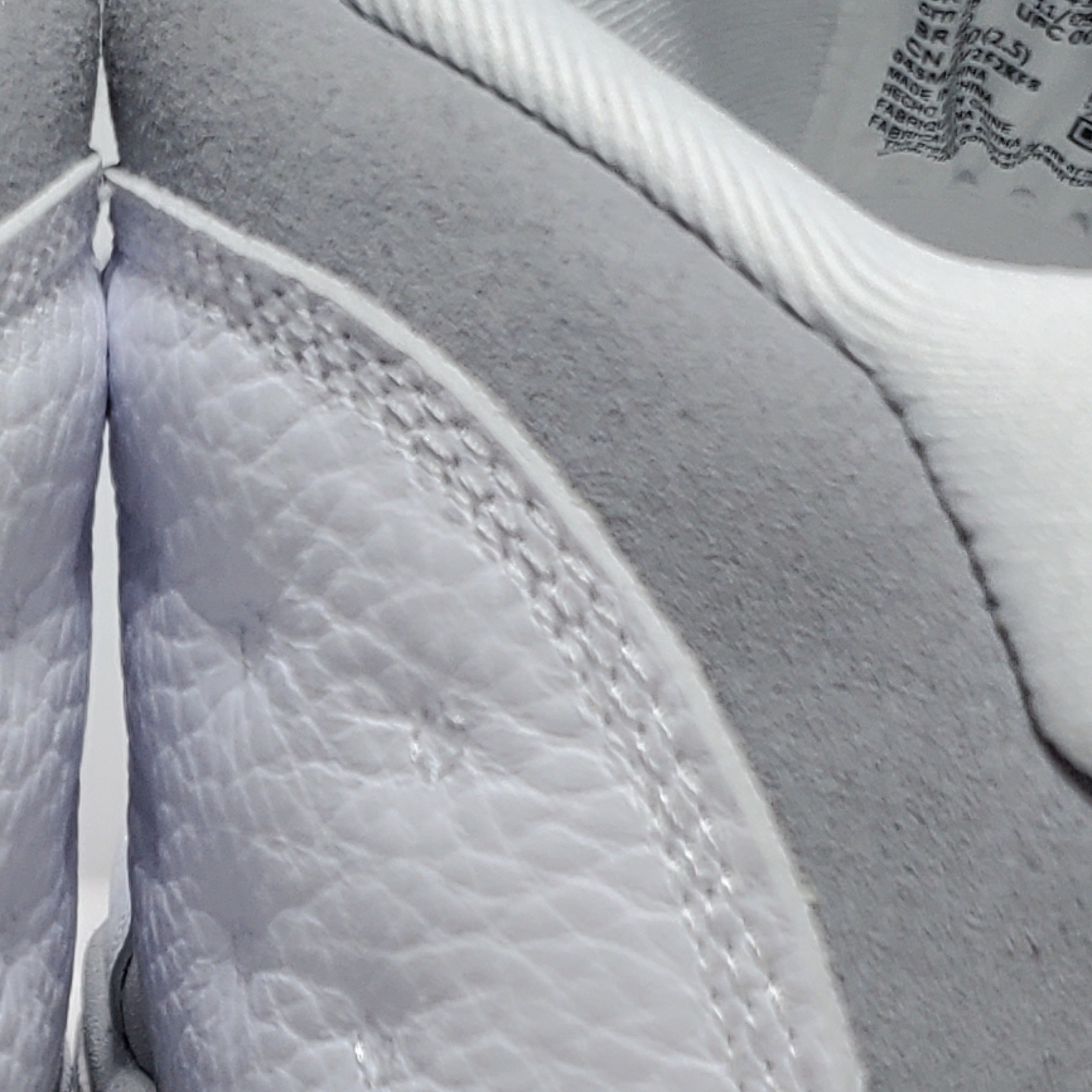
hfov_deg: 16.1
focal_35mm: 107
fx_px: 3819
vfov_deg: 15.9
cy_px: 1146
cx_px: 116
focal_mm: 4.3
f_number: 1.5
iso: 50
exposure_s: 1/576
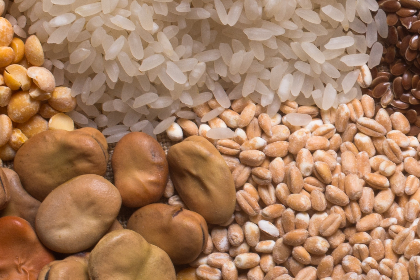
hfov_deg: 7.5
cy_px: 48
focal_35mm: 271
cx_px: 549
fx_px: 3161
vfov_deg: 5.1
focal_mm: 50
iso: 100
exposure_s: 1/100
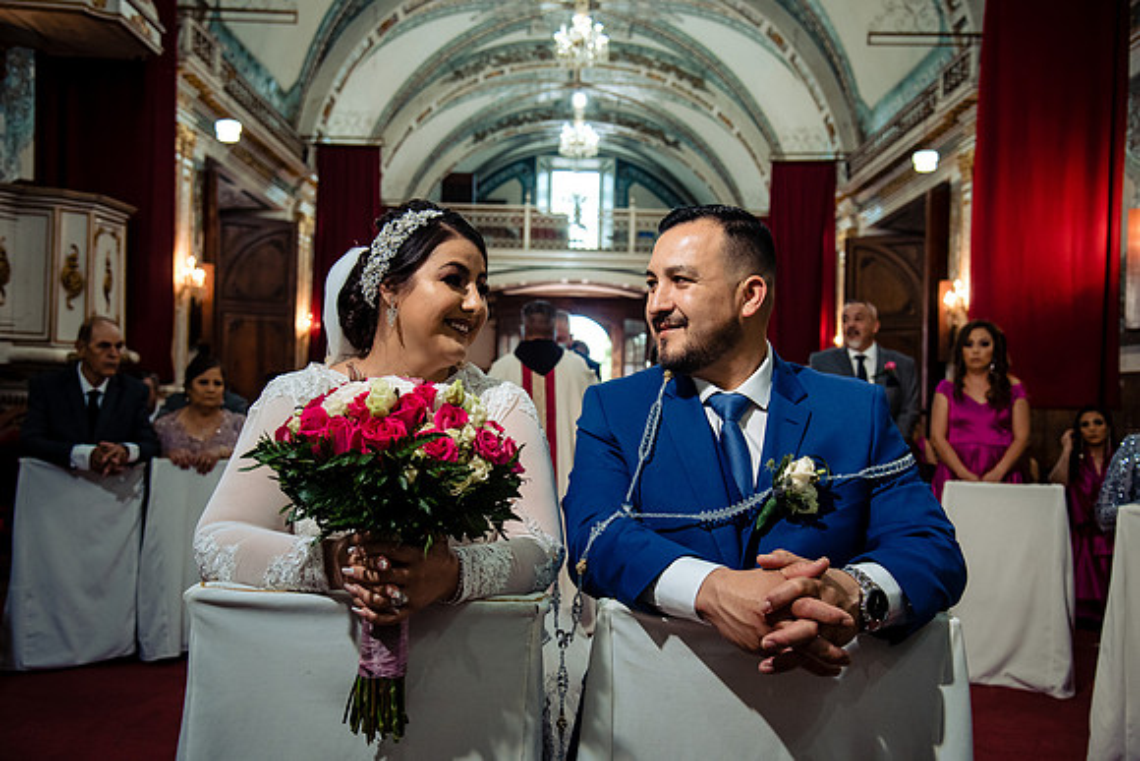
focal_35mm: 35
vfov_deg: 37.9
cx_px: 570
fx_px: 1109
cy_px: 380
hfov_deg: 54.4
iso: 2000
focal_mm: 35
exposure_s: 1/100
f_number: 5
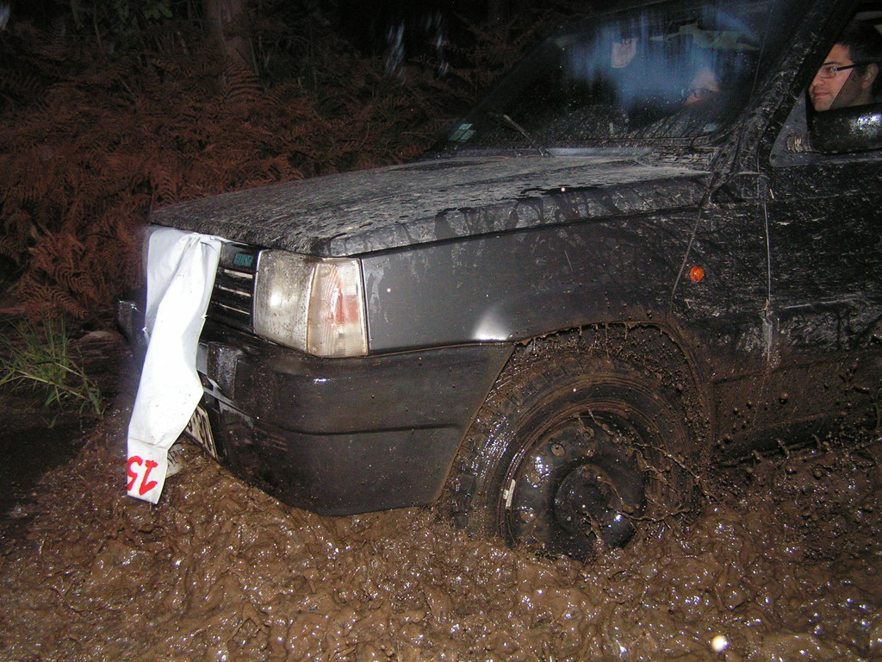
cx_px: 441
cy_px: 331
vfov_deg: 37.7
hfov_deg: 49.0
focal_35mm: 38
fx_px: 968
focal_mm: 6.3
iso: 200
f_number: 2.8
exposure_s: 1/40
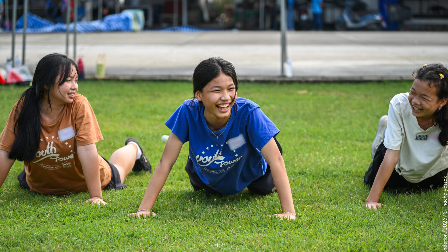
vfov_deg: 10.4
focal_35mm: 117
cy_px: 142
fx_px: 1390
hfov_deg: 18.3
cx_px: 225
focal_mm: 110
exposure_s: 1/250
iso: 100
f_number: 4
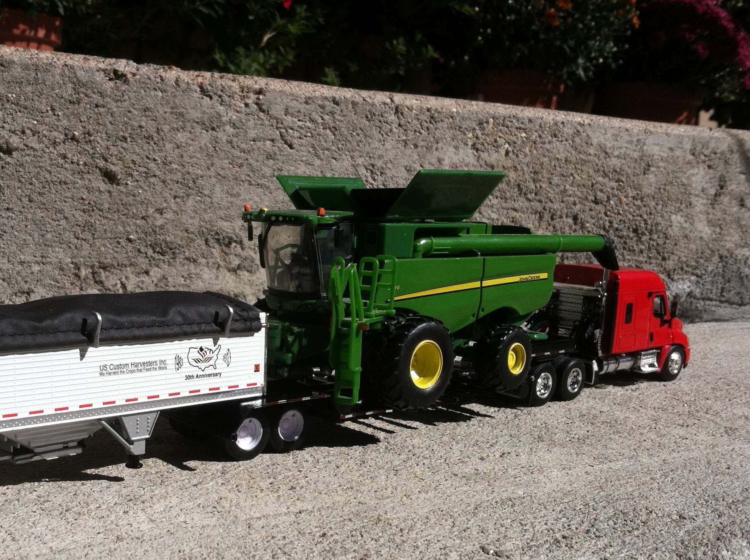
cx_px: 275
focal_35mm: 50
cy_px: 392
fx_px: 1082
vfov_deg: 28.8
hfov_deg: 38.0
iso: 80
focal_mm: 3.85
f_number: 2.8
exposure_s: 1/2500
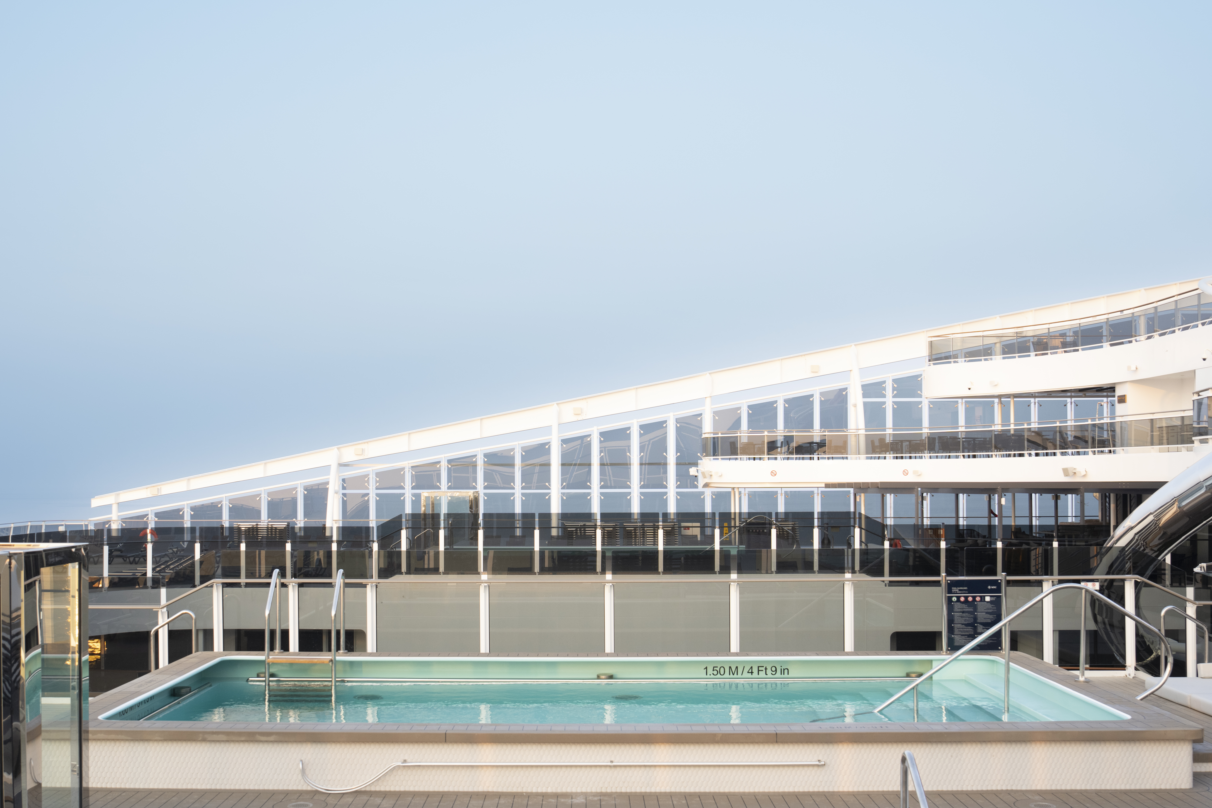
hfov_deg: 51.8
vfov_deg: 35.9
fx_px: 1246
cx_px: 550
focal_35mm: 37
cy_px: 473
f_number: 5.6
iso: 500
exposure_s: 1/160
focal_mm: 28
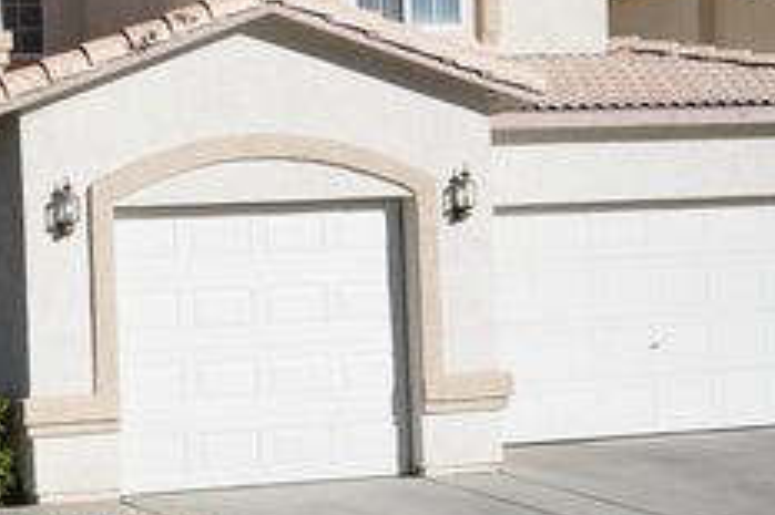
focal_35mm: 87
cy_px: 400
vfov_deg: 15.6
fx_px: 1873
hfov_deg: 22.4
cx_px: -10
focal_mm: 27
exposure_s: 1/500
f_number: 8
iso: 100
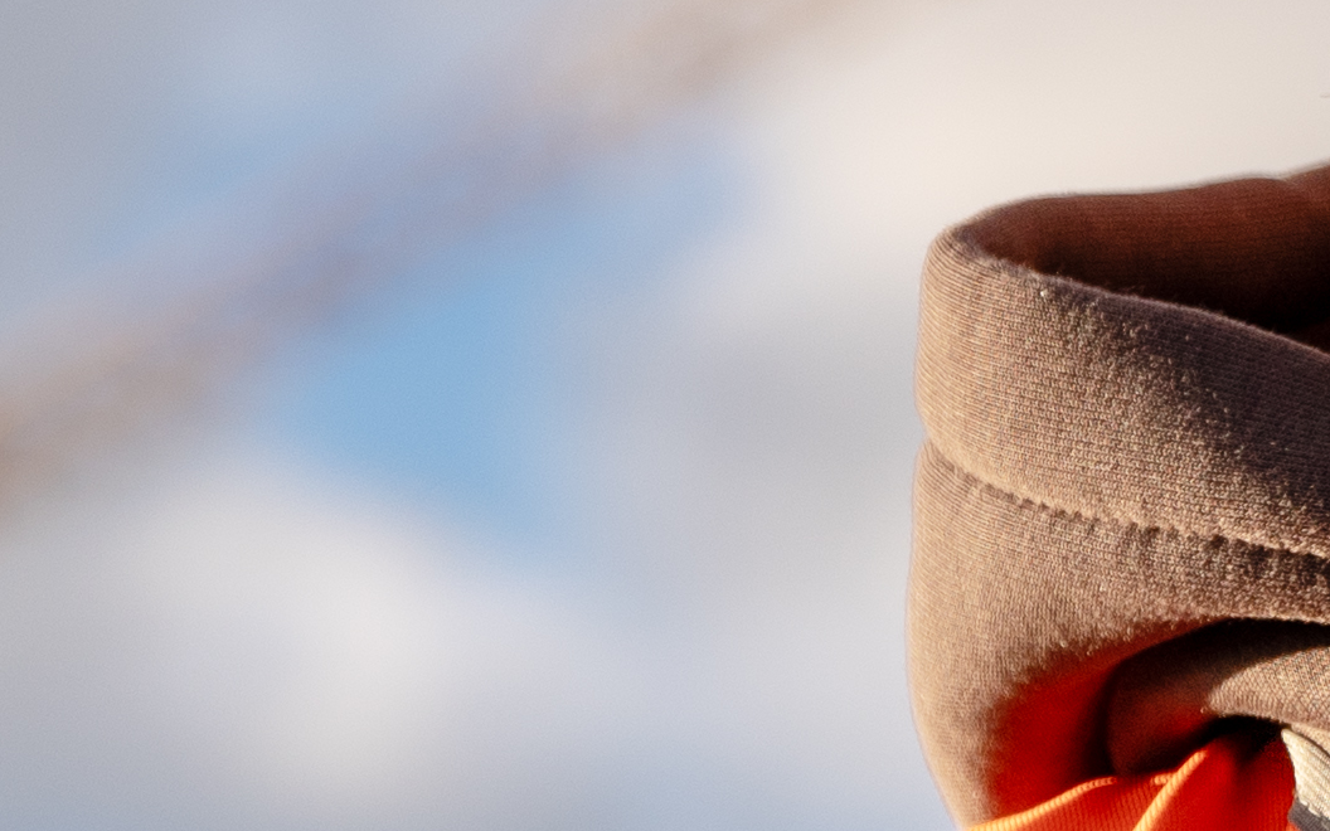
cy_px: 826
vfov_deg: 4.9
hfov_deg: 7.8
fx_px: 9655
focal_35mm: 266
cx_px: -83
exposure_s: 1/1250
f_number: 2.8
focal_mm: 34.7
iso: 100
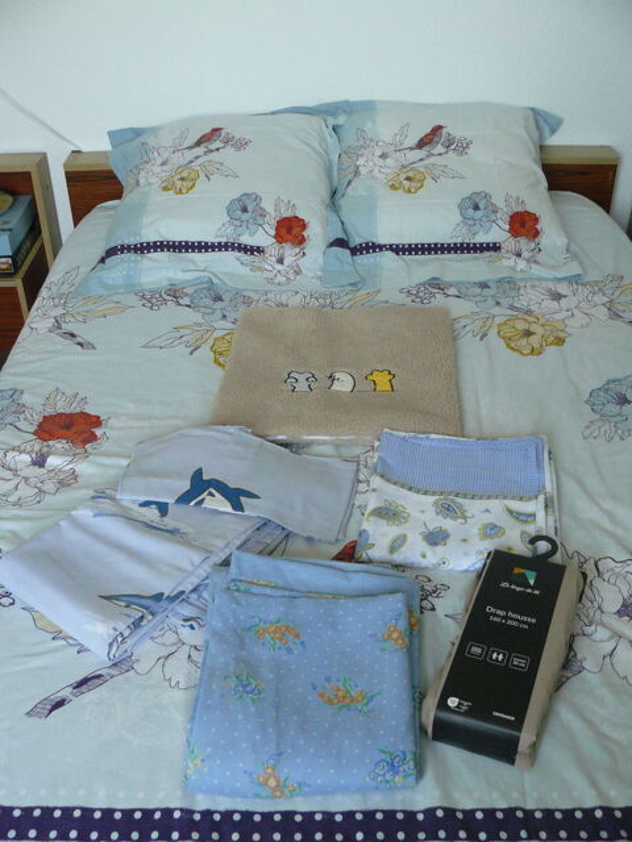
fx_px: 876
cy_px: 421
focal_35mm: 36
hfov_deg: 39.7
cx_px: 316
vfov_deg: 51.4
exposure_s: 1/25
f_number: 2.8
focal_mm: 6
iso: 200
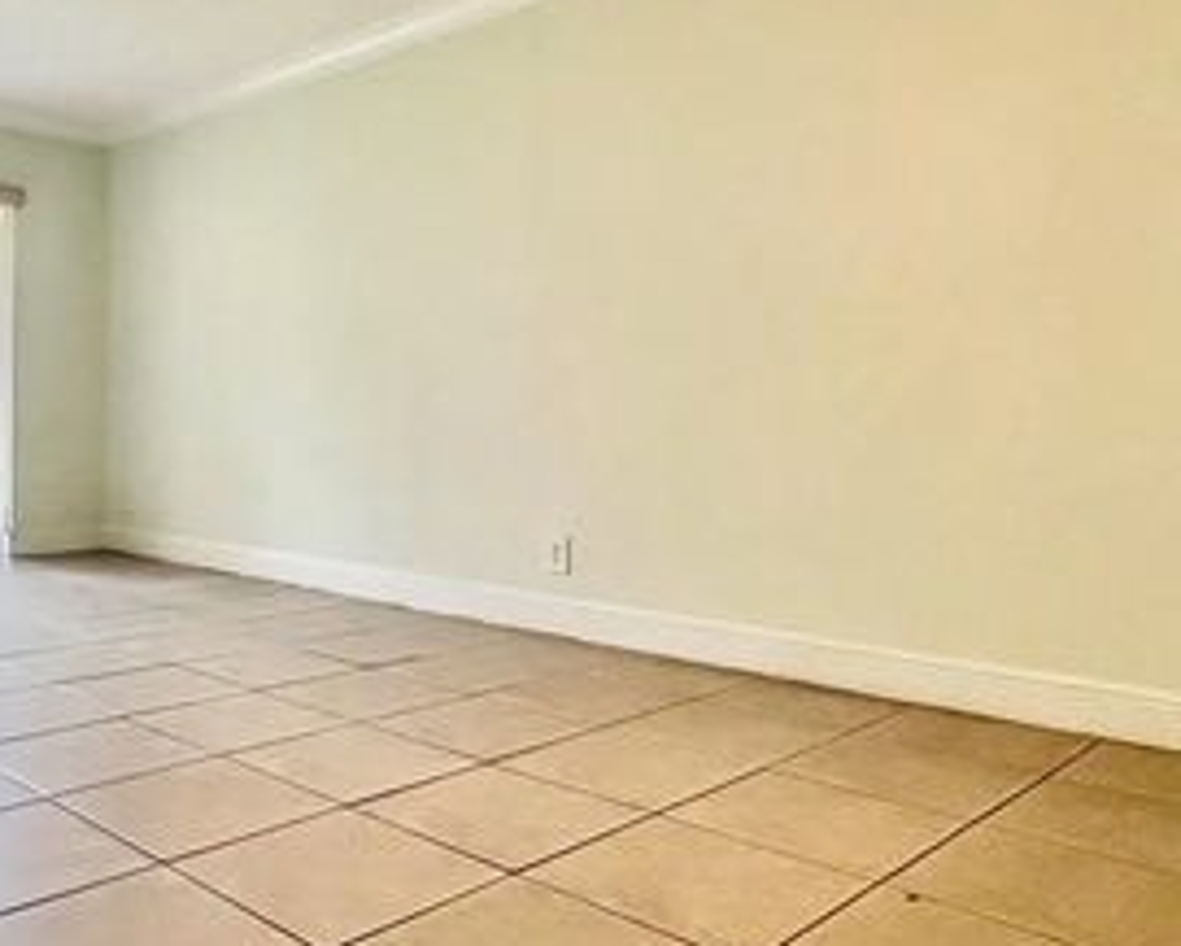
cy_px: 366
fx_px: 1049
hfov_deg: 56.7
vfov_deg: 48.2
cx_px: 344
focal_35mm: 30
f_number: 1.8
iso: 100
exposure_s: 1/120
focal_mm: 1.57
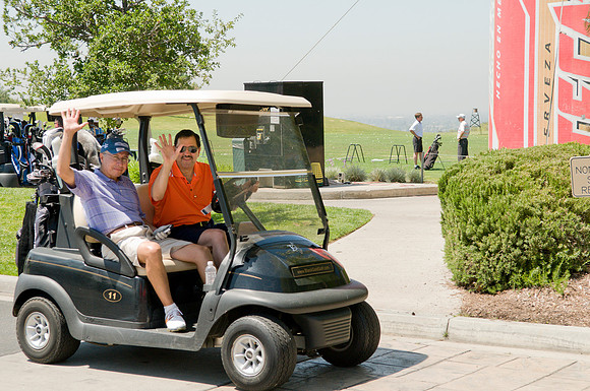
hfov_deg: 27.0
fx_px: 1227
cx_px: 295
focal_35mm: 75
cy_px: 196
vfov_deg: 18.1
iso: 400
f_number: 7.1
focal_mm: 50
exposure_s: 1/800
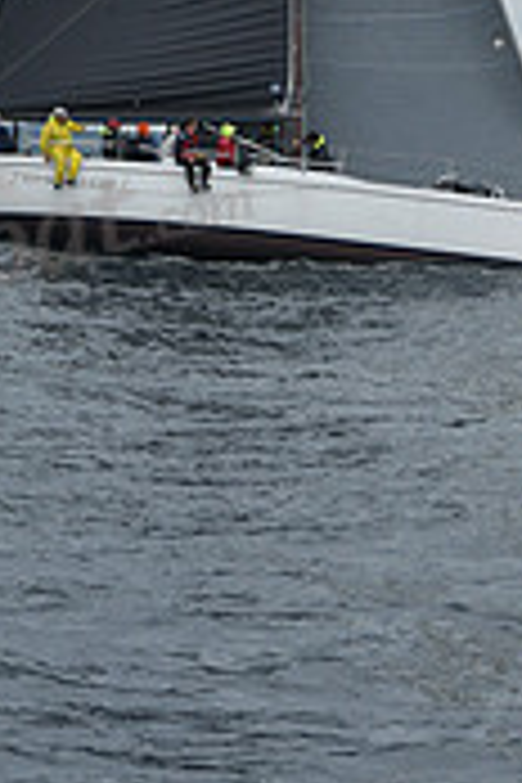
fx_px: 5067
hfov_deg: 5.9
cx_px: 488
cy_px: -486
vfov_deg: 8.6
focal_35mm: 233
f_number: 8
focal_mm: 70
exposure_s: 1/800
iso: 250
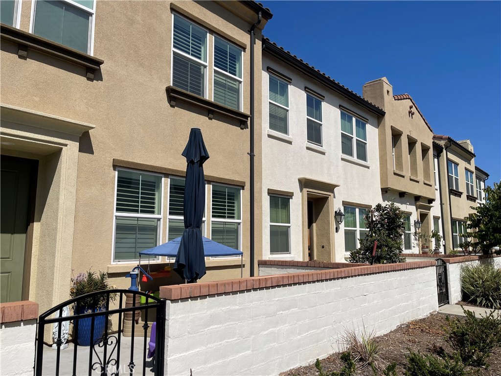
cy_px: 188
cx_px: 250
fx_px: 362
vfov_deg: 54.9
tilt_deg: +7.6
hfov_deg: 69.4
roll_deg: +0.4
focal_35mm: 25
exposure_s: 1/7937
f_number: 1.6
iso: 32
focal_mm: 5.1
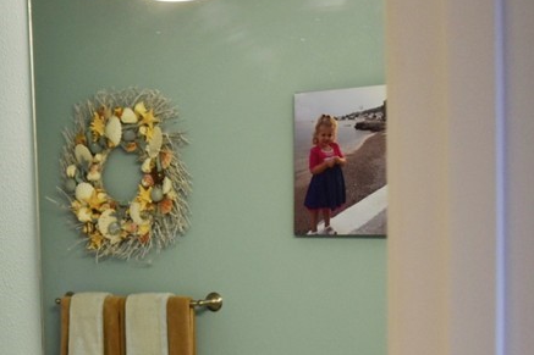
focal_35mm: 67
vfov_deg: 19.6
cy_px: 370
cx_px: -122
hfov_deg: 26.4
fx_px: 993
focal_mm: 18
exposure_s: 1/60
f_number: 4
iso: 500
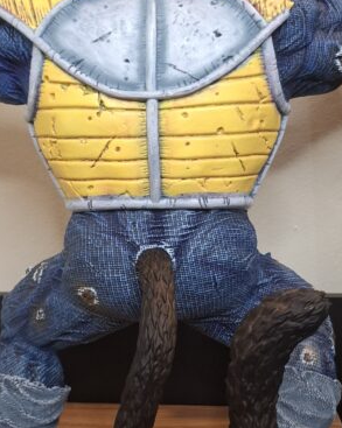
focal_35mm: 49
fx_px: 621
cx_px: 160
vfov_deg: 38.0
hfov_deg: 30.8
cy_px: 196
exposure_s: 1/33
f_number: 1.8
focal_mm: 5.54
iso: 320
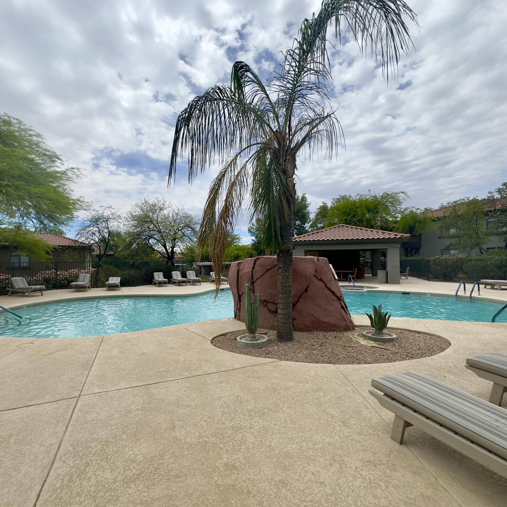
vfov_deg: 84.0
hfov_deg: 83.5
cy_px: 254
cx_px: 218
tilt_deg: -0.4
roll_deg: -0.2
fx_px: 282
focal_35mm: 17
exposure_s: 1/2770
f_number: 2.2
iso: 50
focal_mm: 2.22
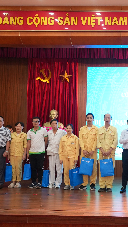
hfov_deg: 23.9
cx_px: 127
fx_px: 290
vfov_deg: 42.9
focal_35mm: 48
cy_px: 114
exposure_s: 1/125
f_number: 4
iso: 1600
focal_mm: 30
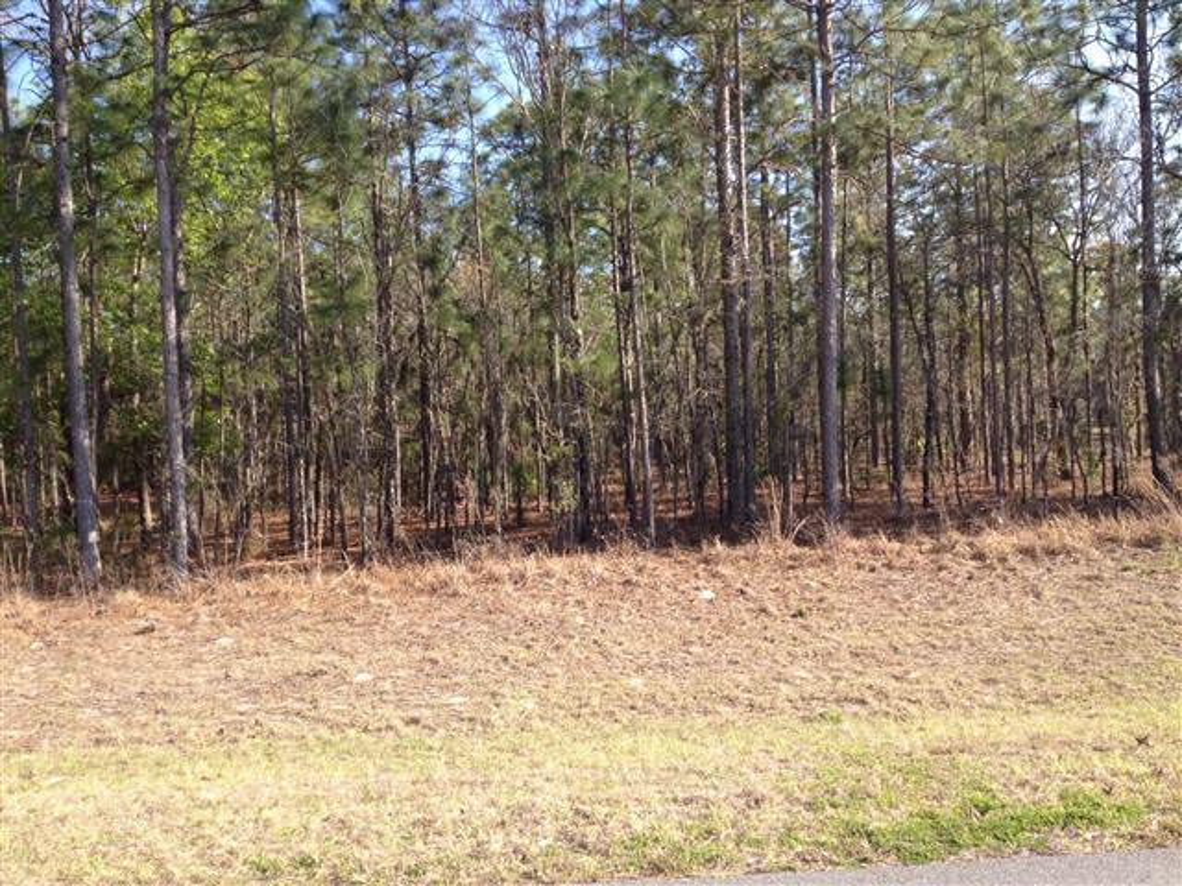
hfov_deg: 52.6
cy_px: 443
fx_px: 1195
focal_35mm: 35
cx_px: 591
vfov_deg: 40.7
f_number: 2.4
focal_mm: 4.28
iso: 50
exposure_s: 1/557
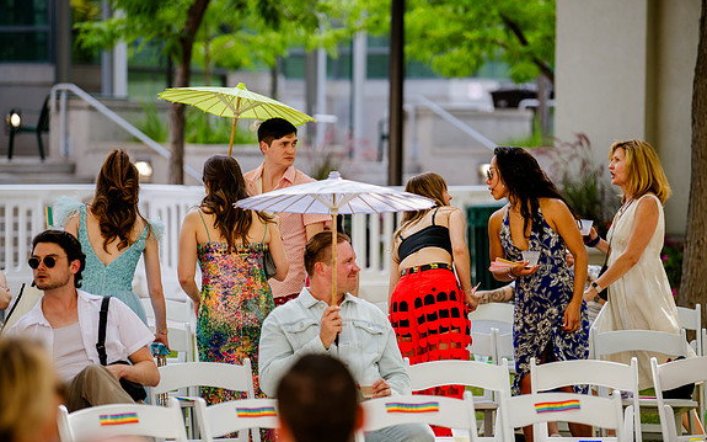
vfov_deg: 7.5
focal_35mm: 175
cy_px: 233
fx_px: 3371
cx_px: 355
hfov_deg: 12.0
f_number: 2.8
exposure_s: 1/640
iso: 200
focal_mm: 160
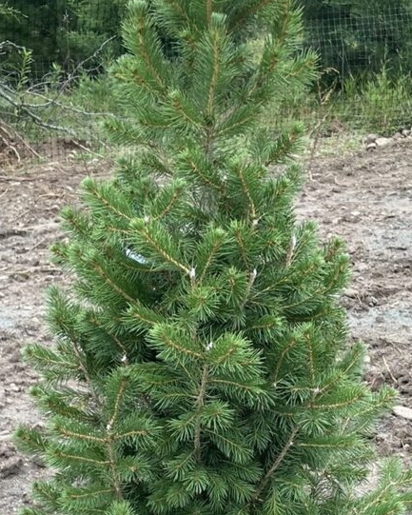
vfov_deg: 25.0
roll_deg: -1.8
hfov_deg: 20.4
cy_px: 412
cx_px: 270
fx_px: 1143
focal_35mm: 75
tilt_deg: -18.5
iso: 32
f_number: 1.6
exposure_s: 1/467
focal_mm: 4.2
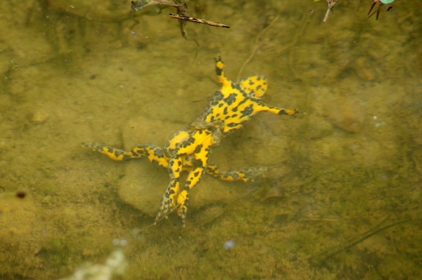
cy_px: 140
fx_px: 4039
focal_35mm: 345
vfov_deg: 4.0
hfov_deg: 6.0
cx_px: 211
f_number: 8
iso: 800
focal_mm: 230
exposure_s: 1/320
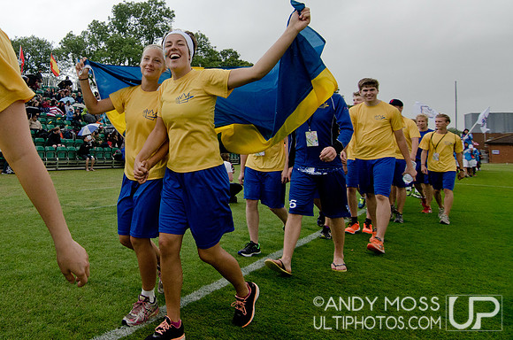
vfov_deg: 71.8
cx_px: 256
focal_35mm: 16
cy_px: 170
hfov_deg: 95.1
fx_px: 235
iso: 500
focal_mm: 11
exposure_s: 1/3200
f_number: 4.5
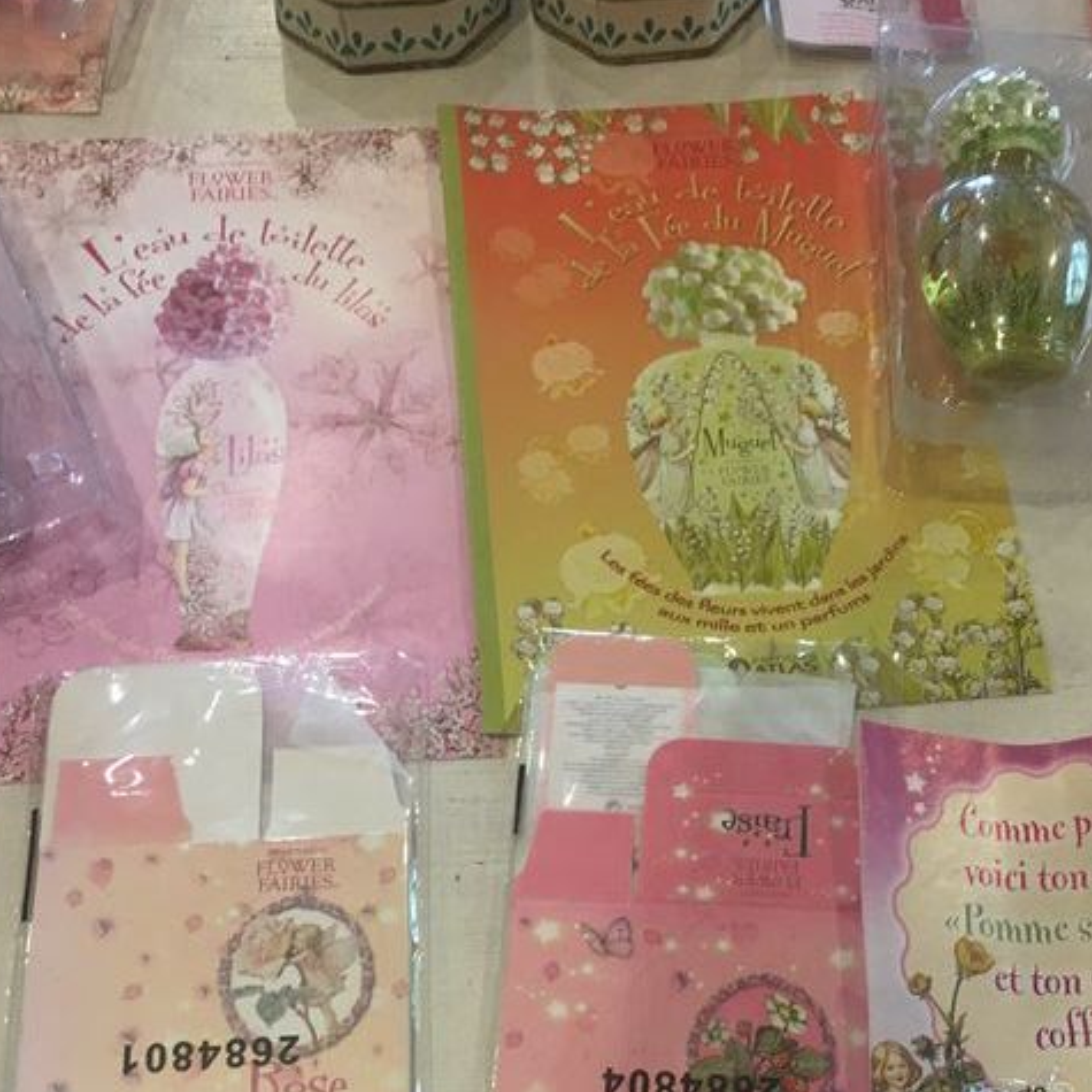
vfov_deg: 31.2
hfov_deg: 31.5
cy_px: 800
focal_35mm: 54
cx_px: 676
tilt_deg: -63.6
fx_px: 1927
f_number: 2.2
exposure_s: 1/33
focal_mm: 4.15
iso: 100
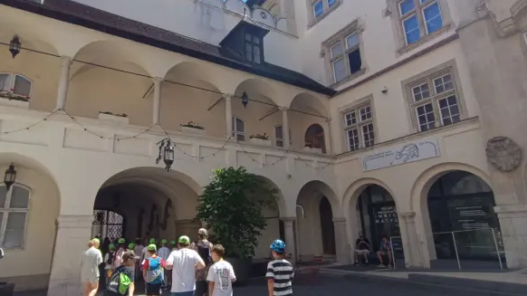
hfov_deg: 78.4
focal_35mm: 23
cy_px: 144
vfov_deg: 49.5
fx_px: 321
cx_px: 235
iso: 52
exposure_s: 1/575
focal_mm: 1.66
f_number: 2.2
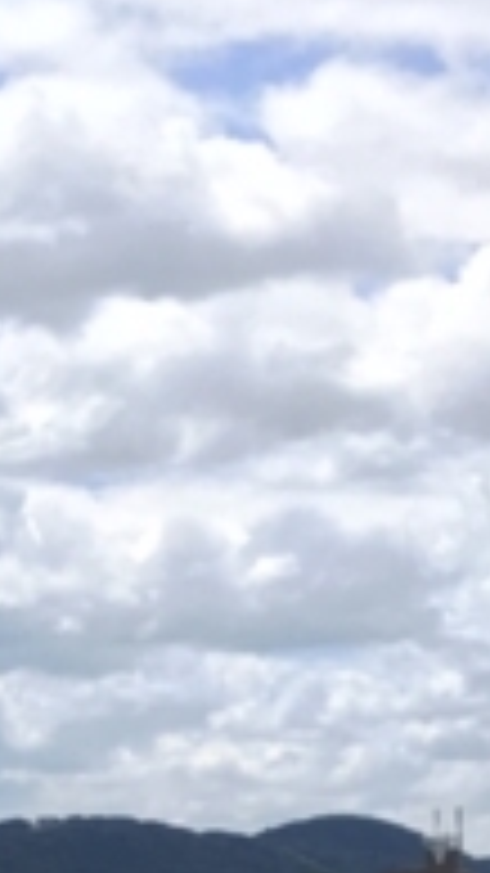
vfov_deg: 12.6
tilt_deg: -0.7
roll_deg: -0.5
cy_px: 981
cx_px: -1047
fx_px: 3861
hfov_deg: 6.5
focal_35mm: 167
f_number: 2.2
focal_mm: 4.15
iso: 25
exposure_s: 1/845
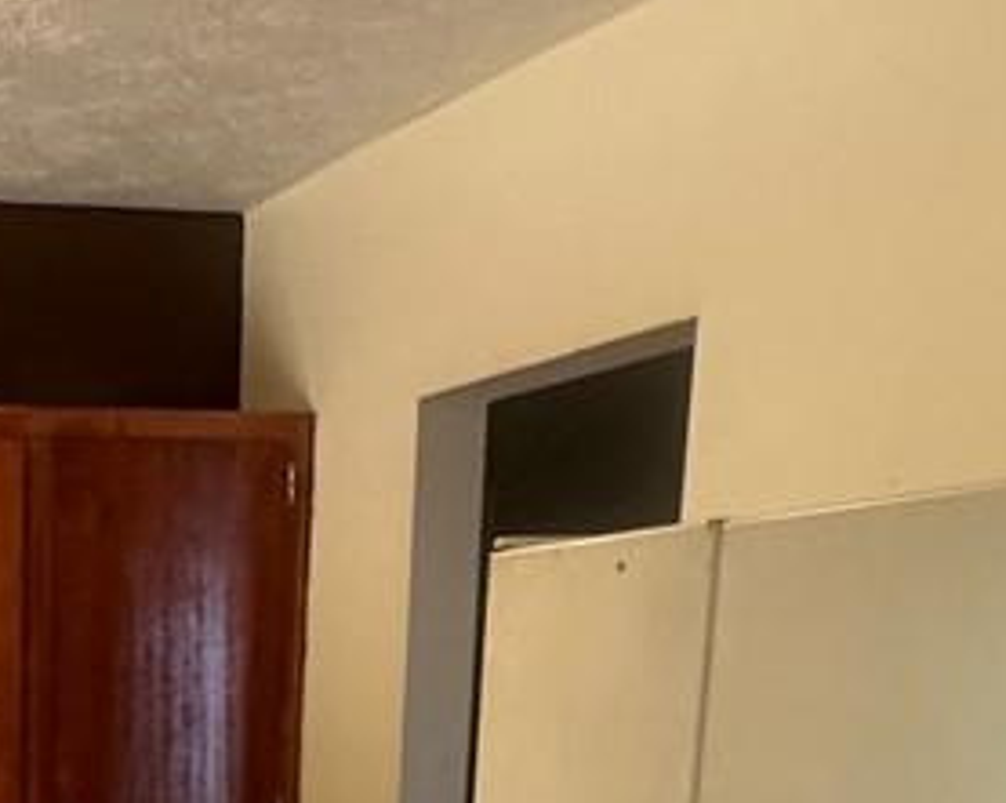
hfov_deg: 22.6
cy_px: 1392
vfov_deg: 16.6
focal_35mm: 79
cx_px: -142
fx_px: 2350
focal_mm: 2.22
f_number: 2.2
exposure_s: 1/60
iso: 200
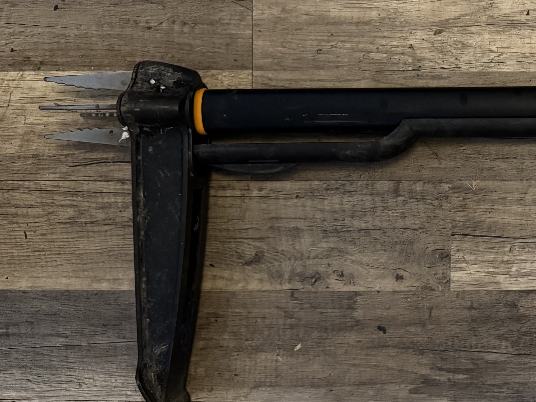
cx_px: 615
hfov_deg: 29.8
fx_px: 883
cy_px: 167
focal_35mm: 57
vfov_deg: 25.6
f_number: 1.78
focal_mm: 6.76
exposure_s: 1/32
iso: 1000
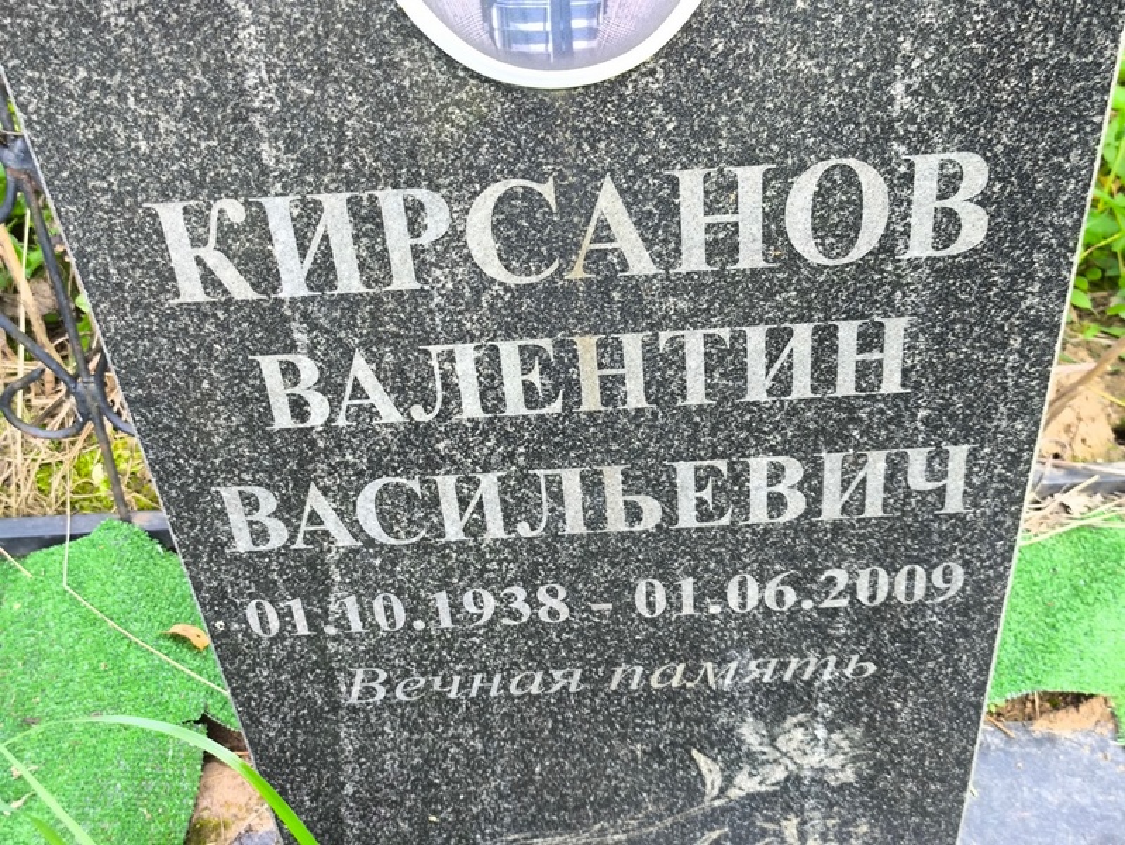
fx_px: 1626
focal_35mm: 50
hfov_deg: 38.2
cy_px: 422
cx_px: 562
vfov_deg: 29.1
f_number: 1.7
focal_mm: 4.71
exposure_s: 1/50
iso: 50
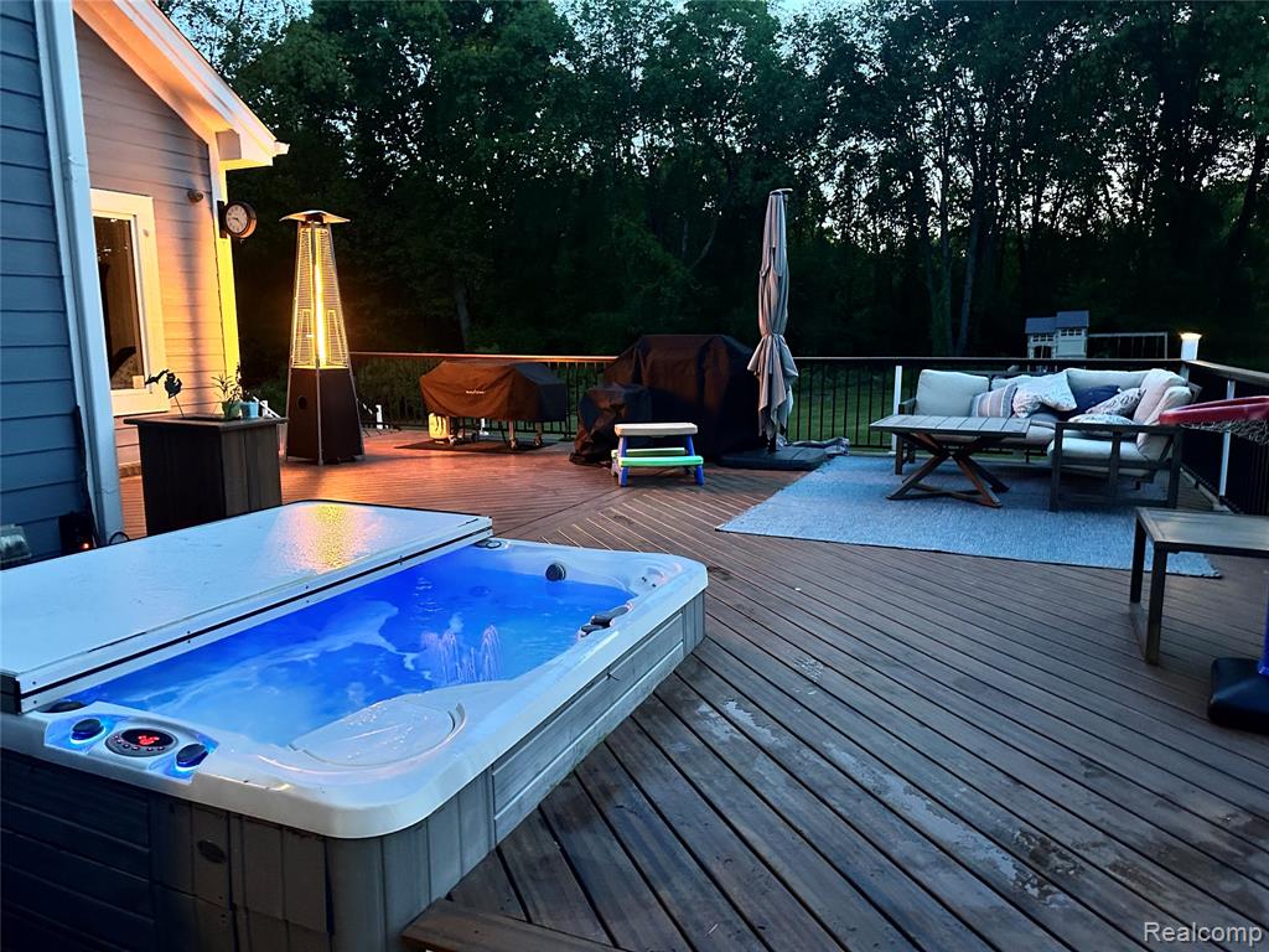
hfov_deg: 71.6
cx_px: 634
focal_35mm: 24
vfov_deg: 56.8
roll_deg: +0.4
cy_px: 476
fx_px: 880
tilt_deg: -9.3
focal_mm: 6.86
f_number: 1.78
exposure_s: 1/30
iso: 1600
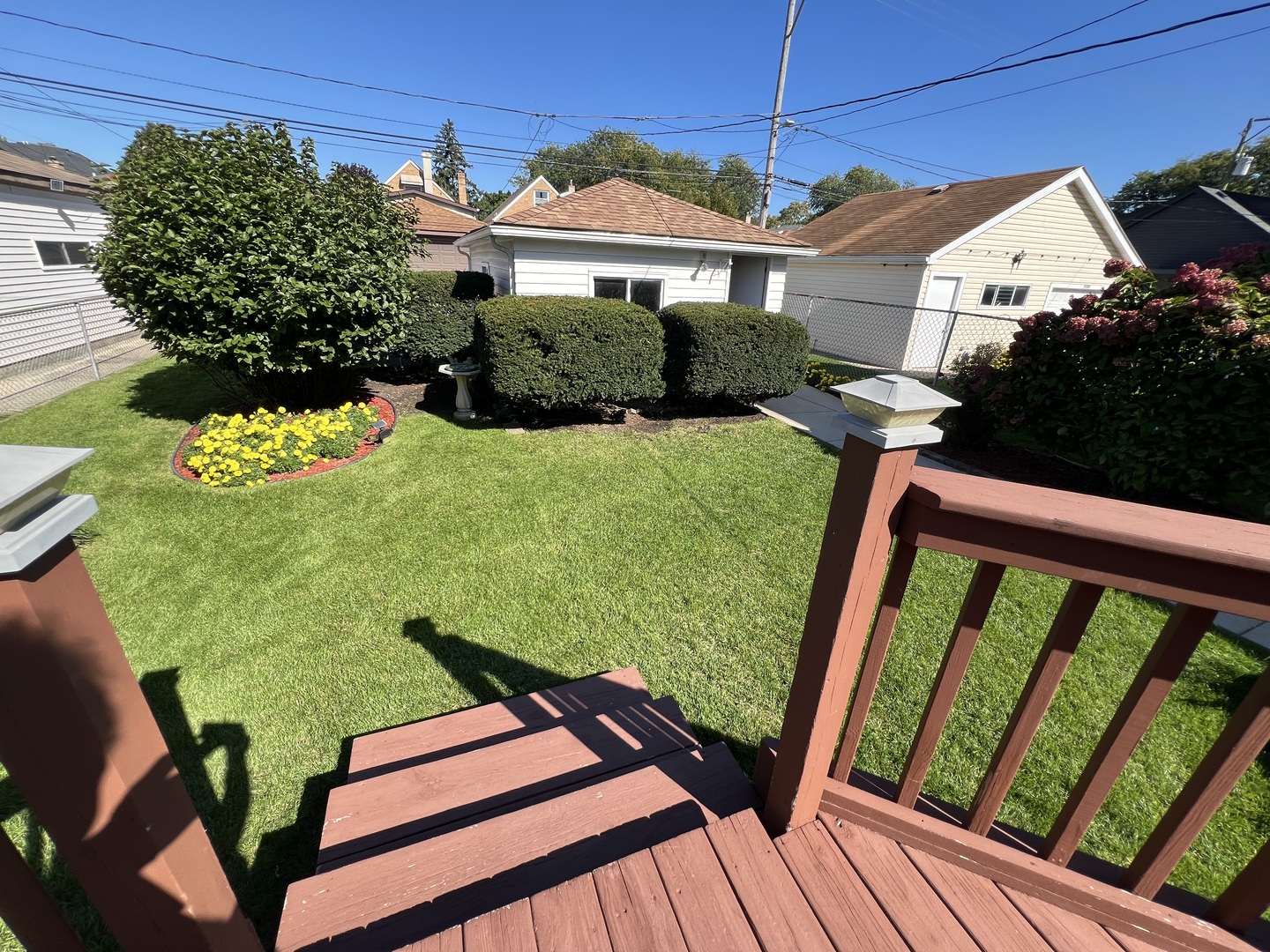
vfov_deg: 89.9
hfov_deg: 106.2
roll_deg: -1.7
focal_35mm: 13
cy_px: 476
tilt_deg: -22.3
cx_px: 635
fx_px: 477
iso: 32
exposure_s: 1/681
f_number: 1.8
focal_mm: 1.57
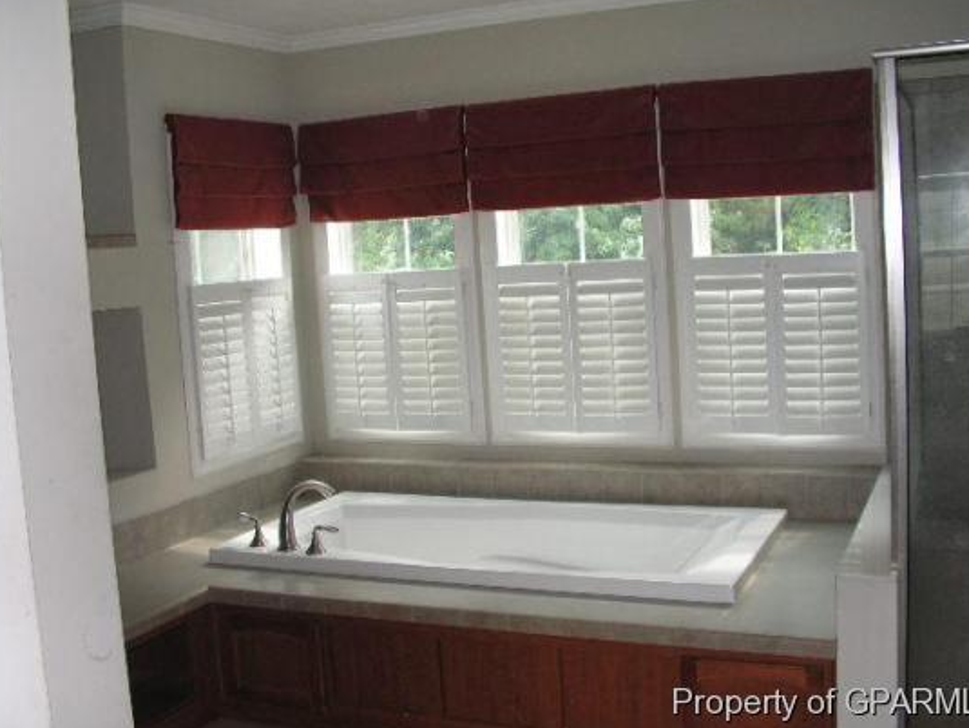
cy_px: 348
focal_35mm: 39
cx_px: 502
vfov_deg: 36.9
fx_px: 1092
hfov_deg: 47.8
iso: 64
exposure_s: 1/40
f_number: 3.2
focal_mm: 6
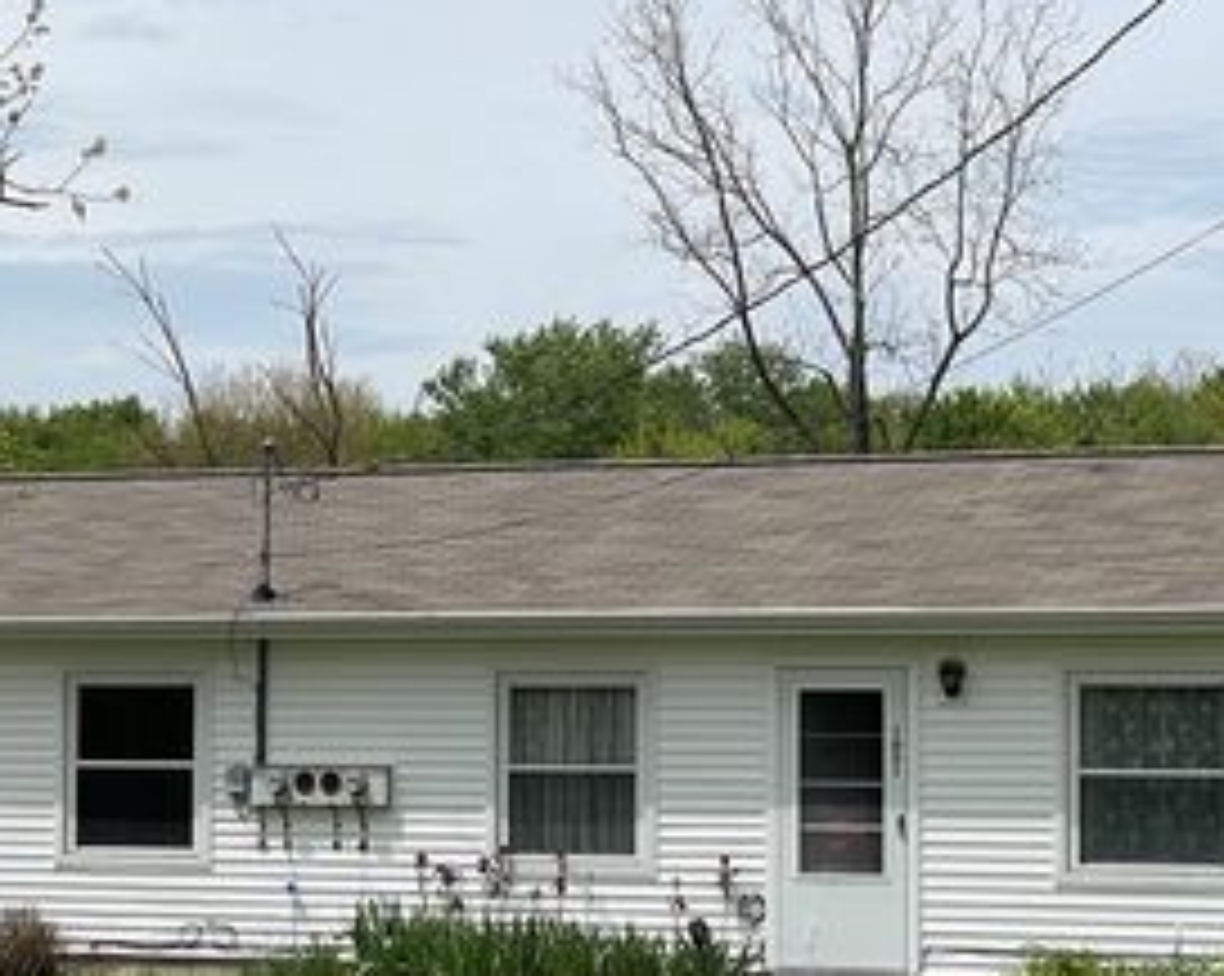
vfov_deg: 13.4
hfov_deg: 16.7
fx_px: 4161
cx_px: 495
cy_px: 686
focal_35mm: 115
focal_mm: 7.5
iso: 20
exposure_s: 1/1946
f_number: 2.2
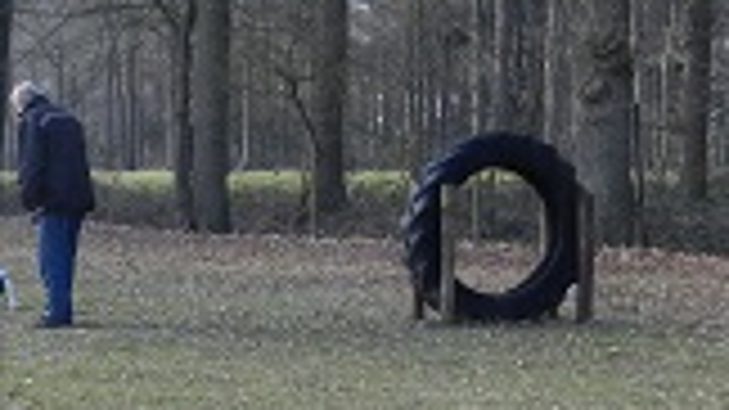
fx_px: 1971
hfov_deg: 20.6
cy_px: 396
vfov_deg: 11.8
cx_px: 81
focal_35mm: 102
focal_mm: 6.7
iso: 160
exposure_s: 1/160
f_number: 4
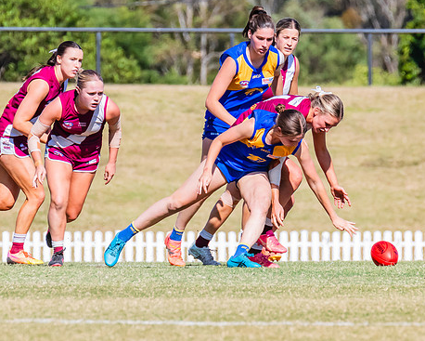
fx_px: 12473
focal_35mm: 991
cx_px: 197
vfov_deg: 1.6
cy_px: 148
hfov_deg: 2.0
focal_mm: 420
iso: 800
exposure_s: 1/1600
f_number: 10
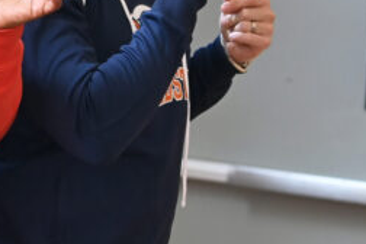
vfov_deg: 4.8
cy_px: 11
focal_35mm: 284
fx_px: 2887
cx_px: -78
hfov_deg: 7.2
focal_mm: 70
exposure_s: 1/250
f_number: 4
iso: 1250
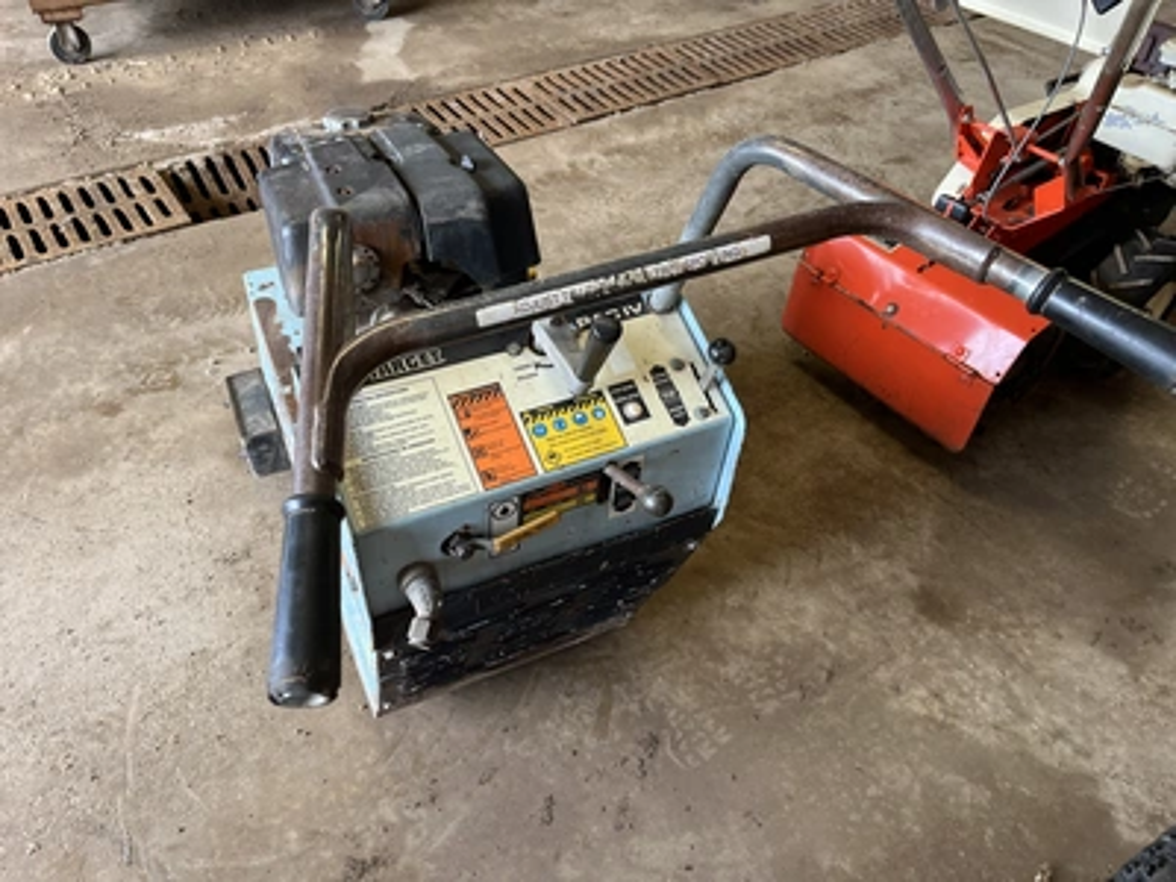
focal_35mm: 26
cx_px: 588
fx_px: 883
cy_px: 441
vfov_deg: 53.1
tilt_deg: -45.6
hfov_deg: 67.3
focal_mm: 5.1
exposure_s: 1/120
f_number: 1.6
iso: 125
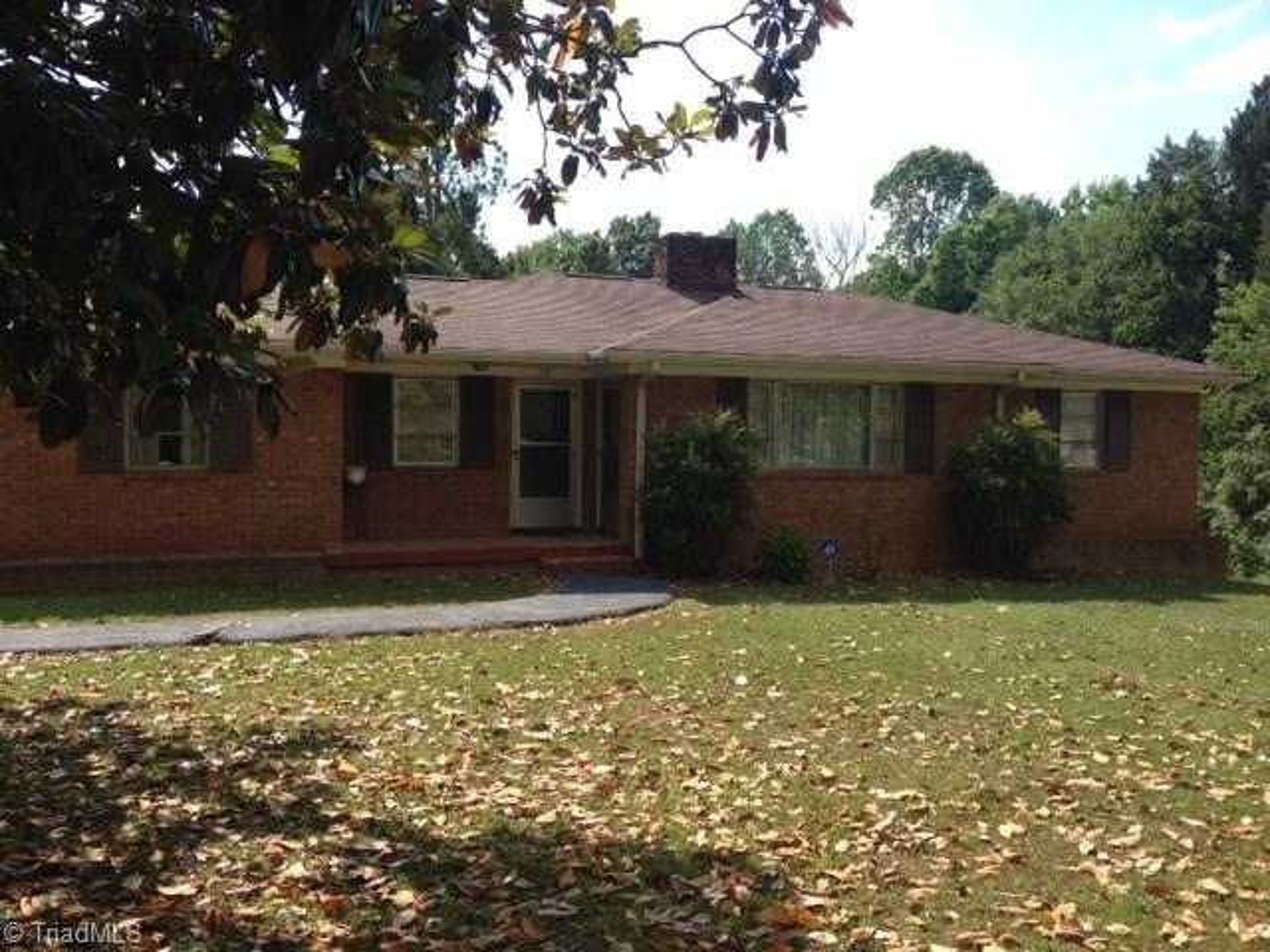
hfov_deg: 52.6
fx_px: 1284
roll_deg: -1.6
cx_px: 635
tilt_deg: -2.8
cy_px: 476
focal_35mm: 35
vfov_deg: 40.7
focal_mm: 4.28
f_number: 2.4
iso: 50
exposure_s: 1/951
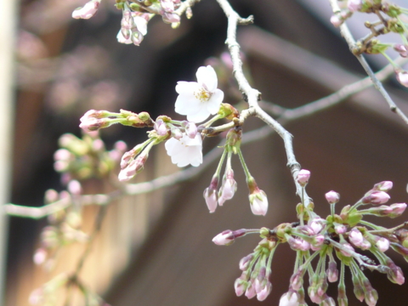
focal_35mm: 648
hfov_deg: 3.1
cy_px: 153
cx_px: 204
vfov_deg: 2.3
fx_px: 7638
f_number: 4
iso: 100
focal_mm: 72
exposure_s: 1/100
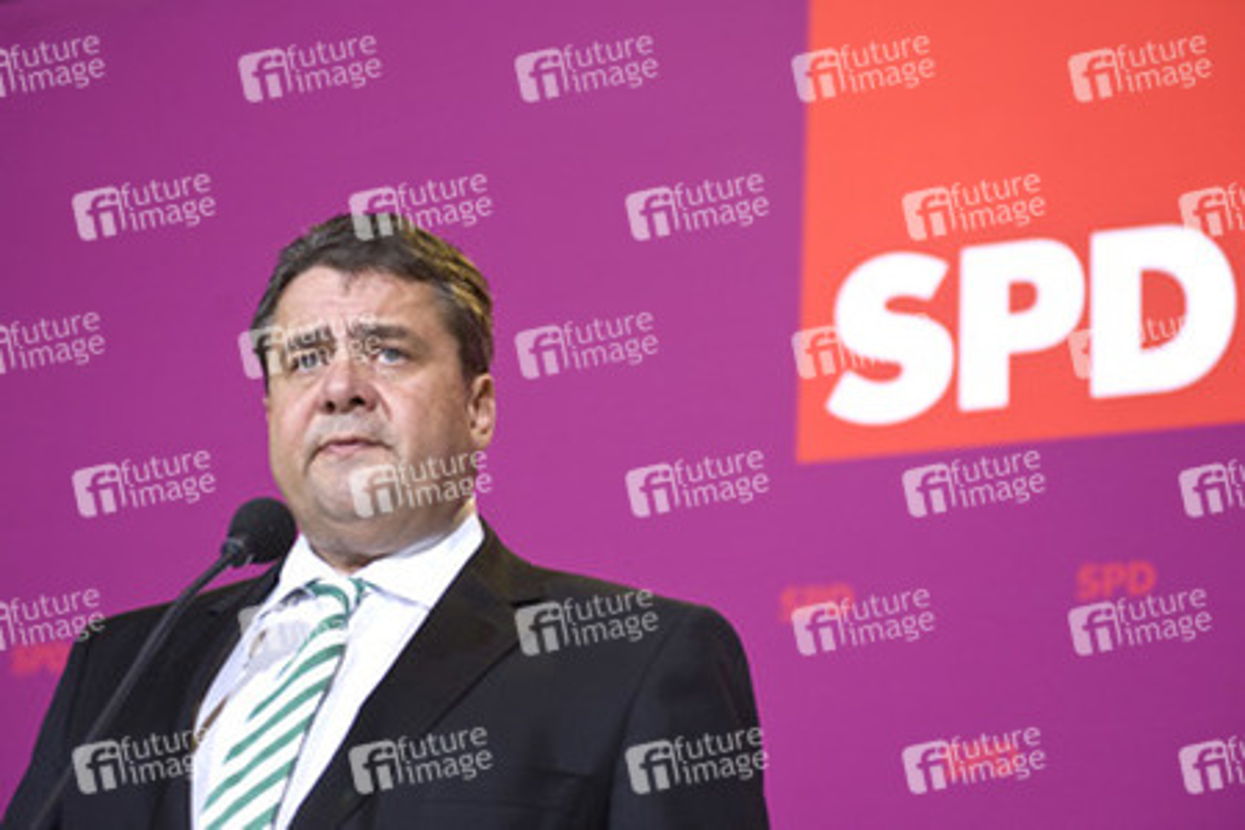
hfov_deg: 25.4
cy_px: 415
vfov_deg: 17.1
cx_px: 622
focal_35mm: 80
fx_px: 2766
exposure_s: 1/320
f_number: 4
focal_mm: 80
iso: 1000
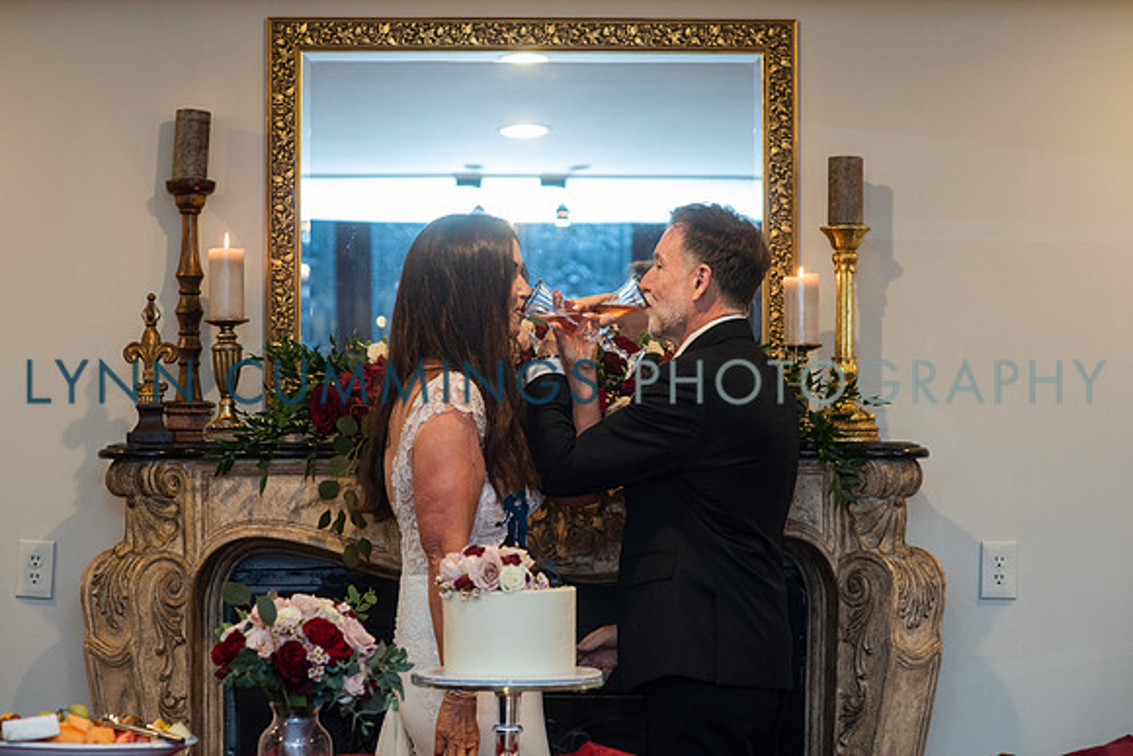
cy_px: 378
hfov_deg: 23.9
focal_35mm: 85
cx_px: 566
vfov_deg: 16.1
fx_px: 2676
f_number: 3.2
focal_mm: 85
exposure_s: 1/160
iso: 1250
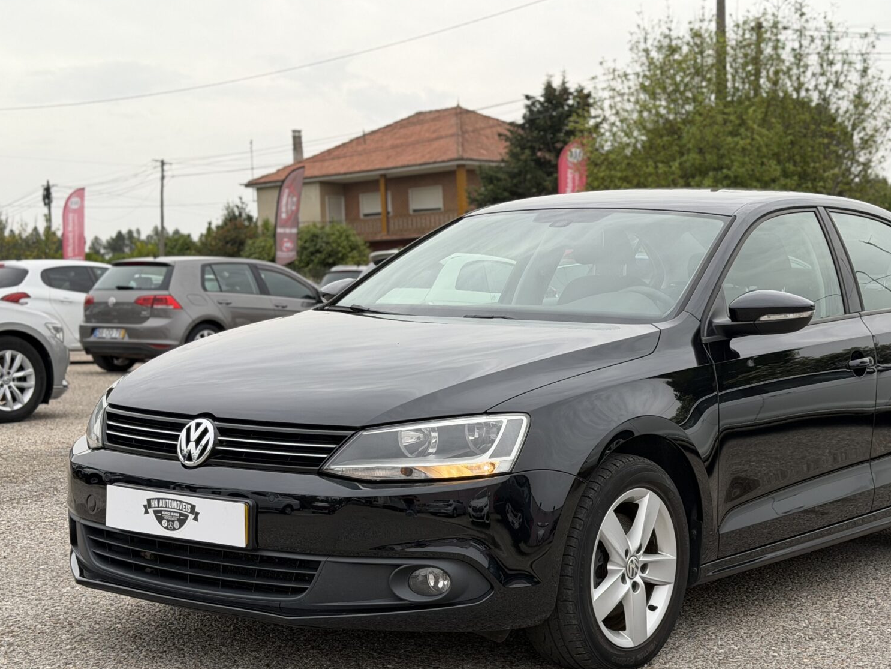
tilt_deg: -2.6
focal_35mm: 62
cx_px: 553
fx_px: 1596
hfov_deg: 31.1
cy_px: 385
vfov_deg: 23.6
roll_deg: +2.5
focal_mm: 6.76
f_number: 1.78
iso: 100
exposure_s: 1/611
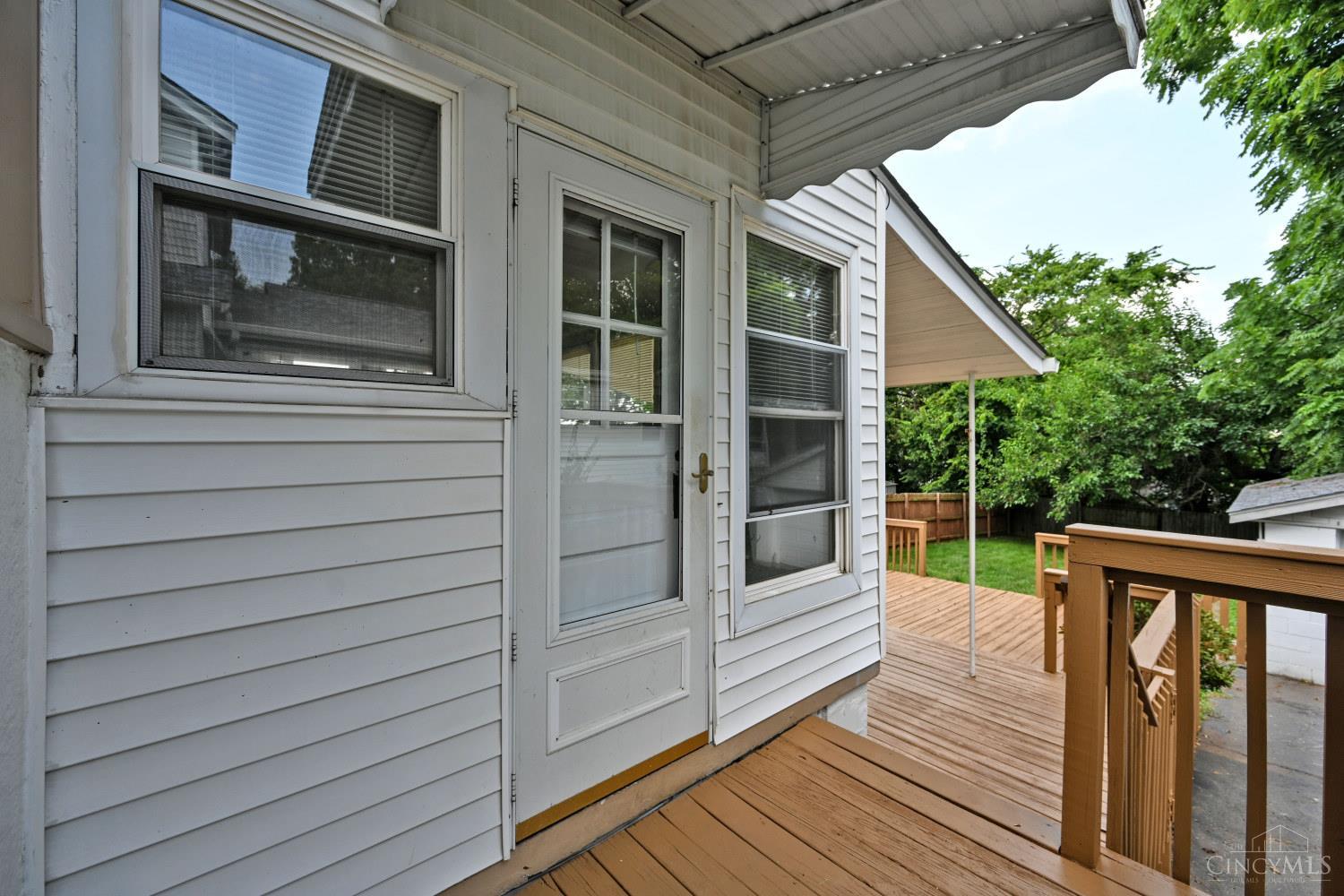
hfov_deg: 104.3
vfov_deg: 81.2
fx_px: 523
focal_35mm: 14
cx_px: 672
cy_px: 448
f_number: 5.6
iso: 180
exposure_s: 1/250
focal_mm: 14
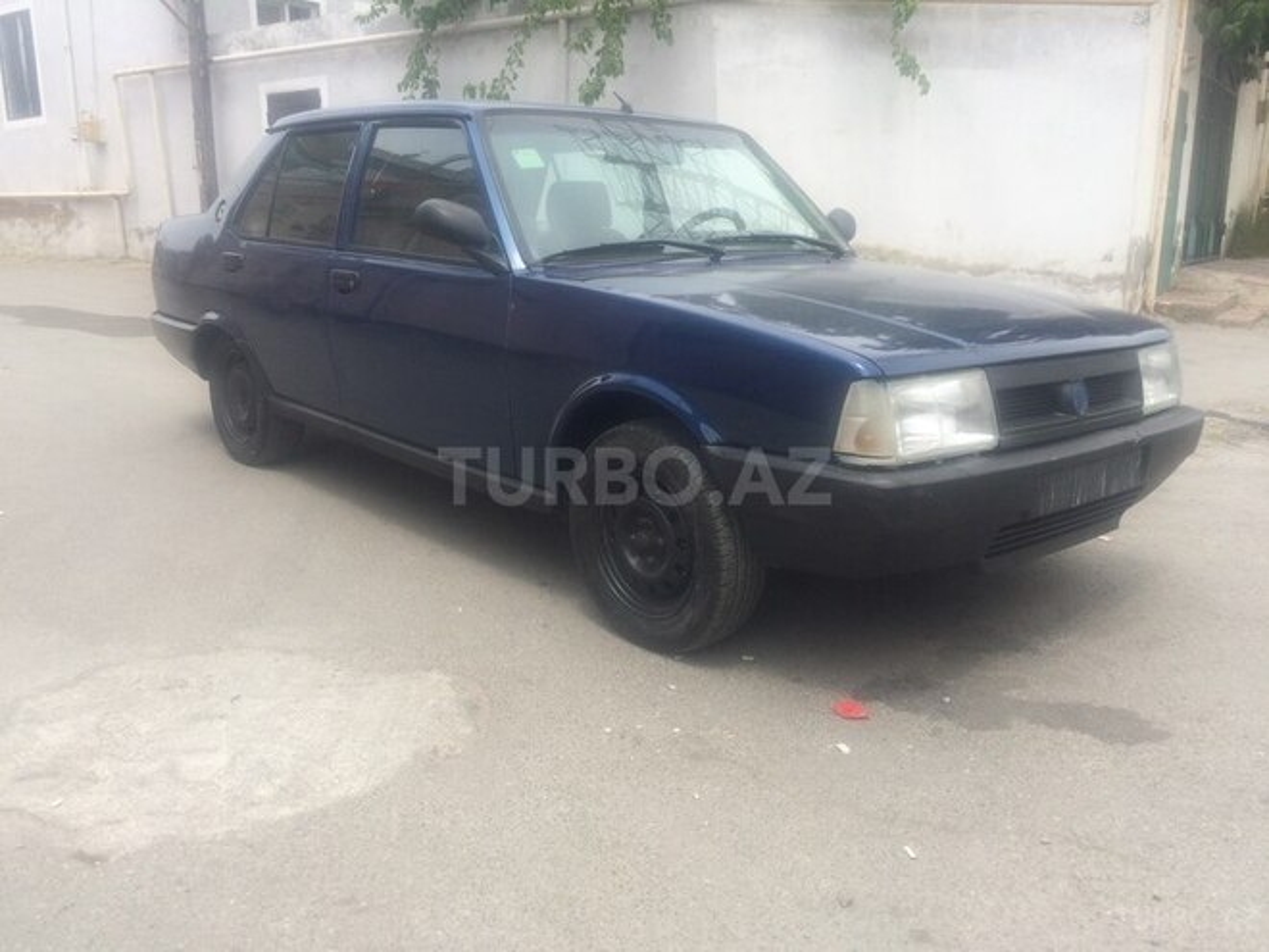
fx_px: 1063
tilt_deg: -13.1
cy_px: 476
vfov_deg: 48.2
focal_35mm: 29
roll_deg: -1.5
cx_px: 634
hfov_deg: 61.7
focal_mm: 4.15
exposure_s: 1/1282
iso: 32
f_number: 2.2
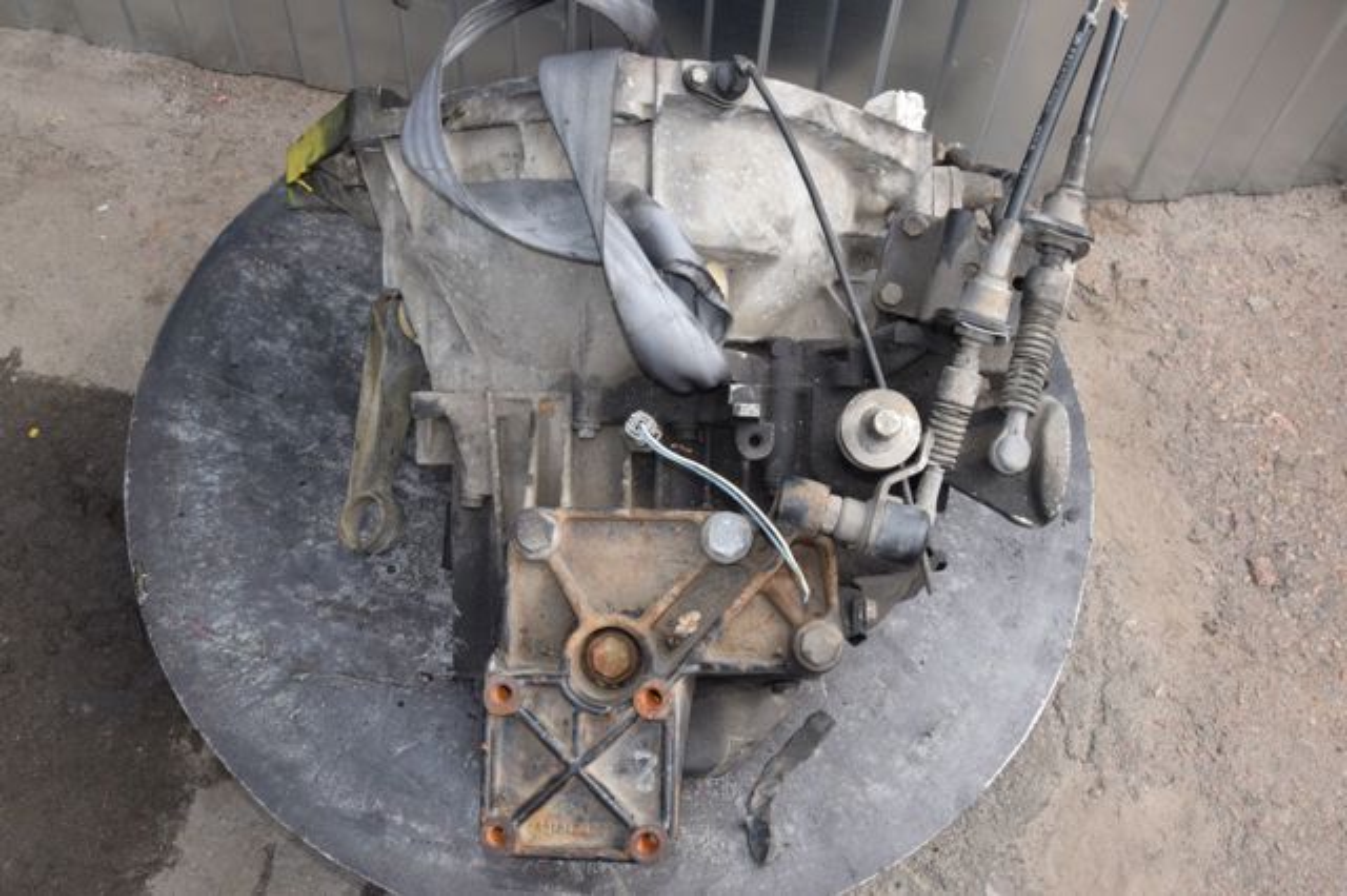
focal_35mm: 42
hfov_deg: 46.4
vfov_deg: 31.9
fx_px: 1571
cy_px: 448
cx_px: 674
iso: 800
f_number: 16
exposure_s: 1/200
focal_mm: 28
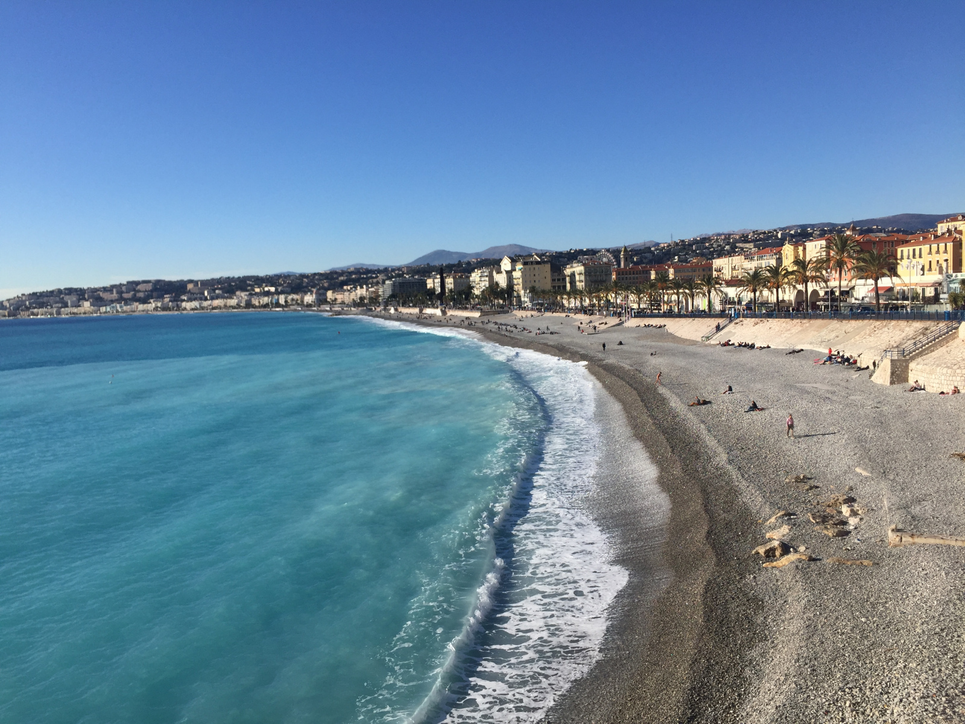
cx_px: 482
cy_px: 362
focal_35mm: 29
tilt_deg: -5.3
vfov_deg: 48.2
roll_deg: +2.5
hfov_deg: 61.7
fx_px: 808
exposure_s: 1/2639
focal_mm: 4.15
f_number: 2.2
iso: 32
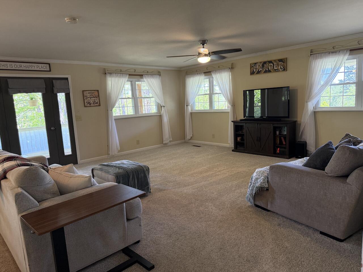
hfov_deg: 71.6
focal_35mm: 24
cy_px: 136
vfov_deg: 56.8
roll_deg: +3.4
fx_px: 252
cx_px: 182
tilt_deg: -8.0
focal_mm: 6.76
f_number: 1.78
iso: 400
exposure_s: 1/120
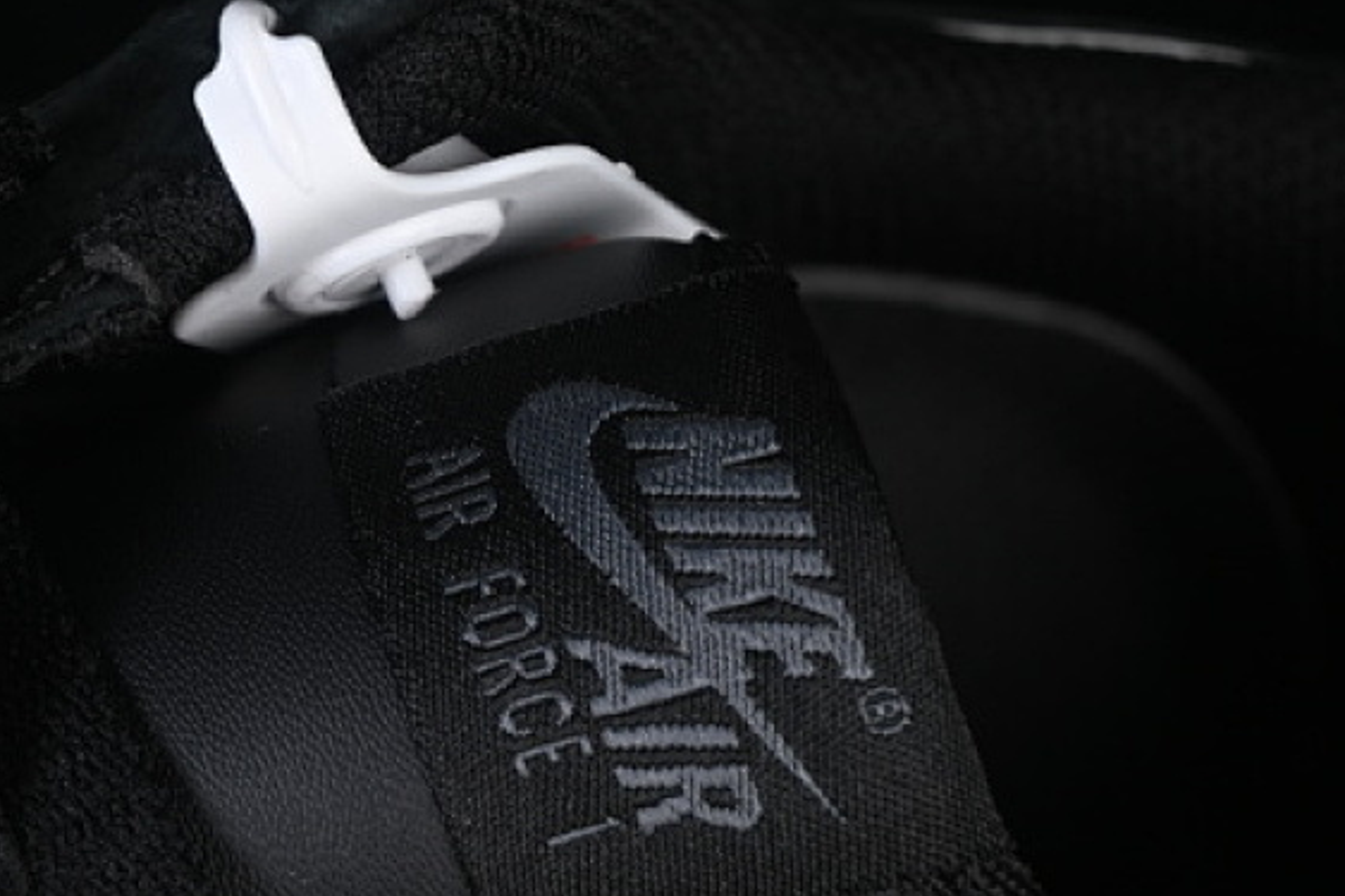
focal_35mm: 144
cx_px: 397
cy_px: 793
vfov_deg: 9.5
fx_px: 5378
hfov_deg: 14.2
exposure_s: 1/50
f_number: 6.3
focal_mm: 50
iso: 160
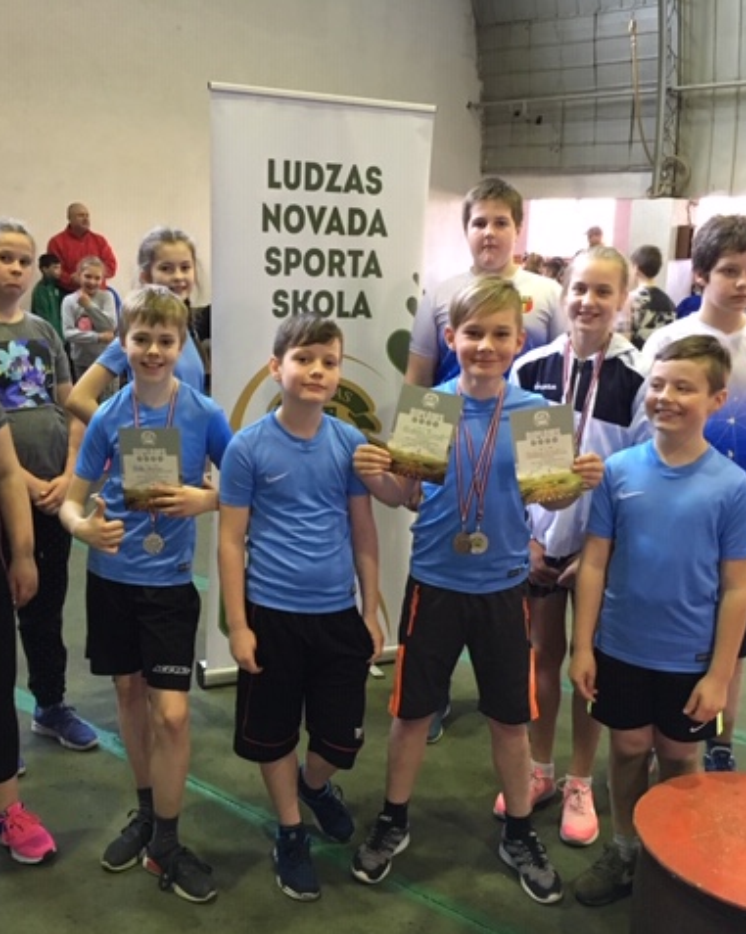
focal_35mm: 38
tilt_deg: -12.2
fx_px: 1050
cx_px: 331
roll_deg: -2.4
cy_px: 466
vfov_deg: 48.0
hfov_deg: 39.1
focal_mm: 4.15
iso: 200
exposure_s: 1/33
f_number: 2.2
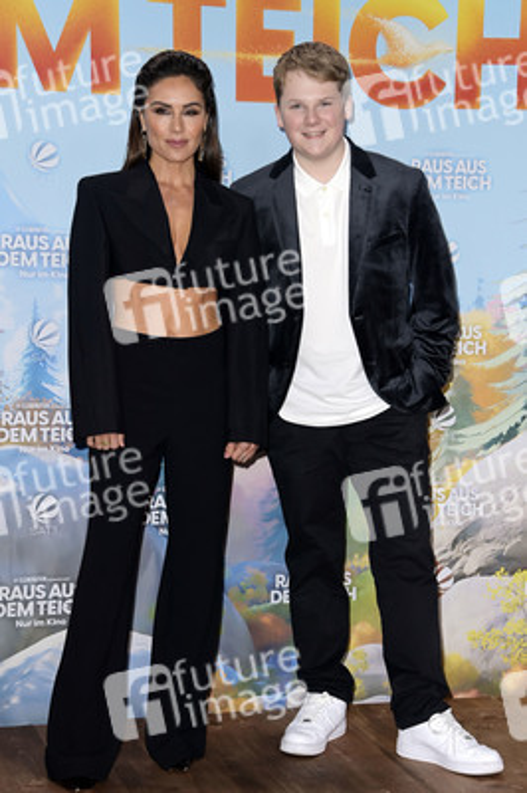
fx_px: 1716
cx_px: 264
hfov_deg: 17.5
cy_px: 396
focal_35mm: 78
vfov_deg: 26.0
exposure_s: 1/250
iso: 640
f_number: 5.6
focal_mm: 78
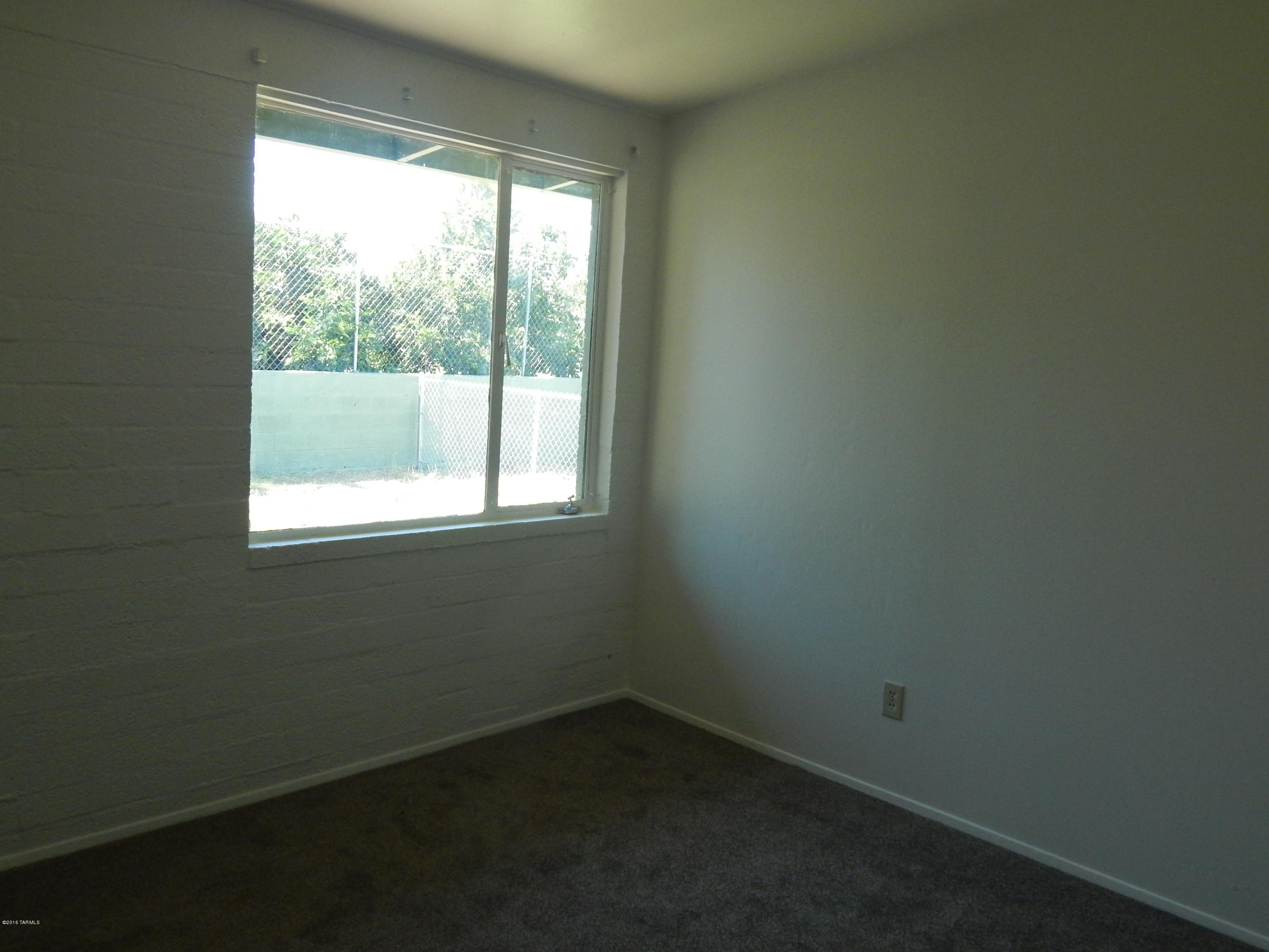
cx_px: 634
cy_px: 476
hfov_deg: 63.4
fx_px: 1026
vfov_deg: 49.7
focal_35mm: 28
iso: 360
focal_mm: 5.1
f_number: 3.2
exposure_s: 1/250
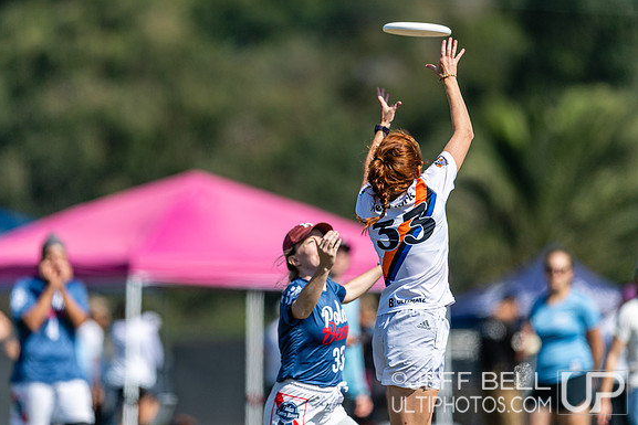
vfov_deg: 2.5
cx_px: 310
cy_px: 209
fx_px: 9944
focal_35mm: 561
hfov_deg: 3.7
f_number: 2.8
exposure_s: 1/4000
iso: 100
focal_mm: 400
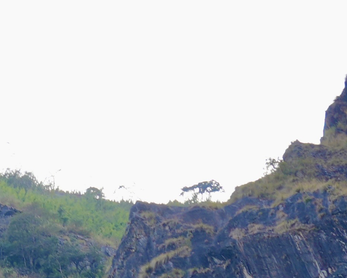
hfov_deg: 7.9
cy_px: 747
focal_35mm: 234
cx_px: -336
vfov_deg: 6.2
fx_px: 2403
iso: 100
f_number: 4.5
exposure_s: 1/100
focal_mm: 33
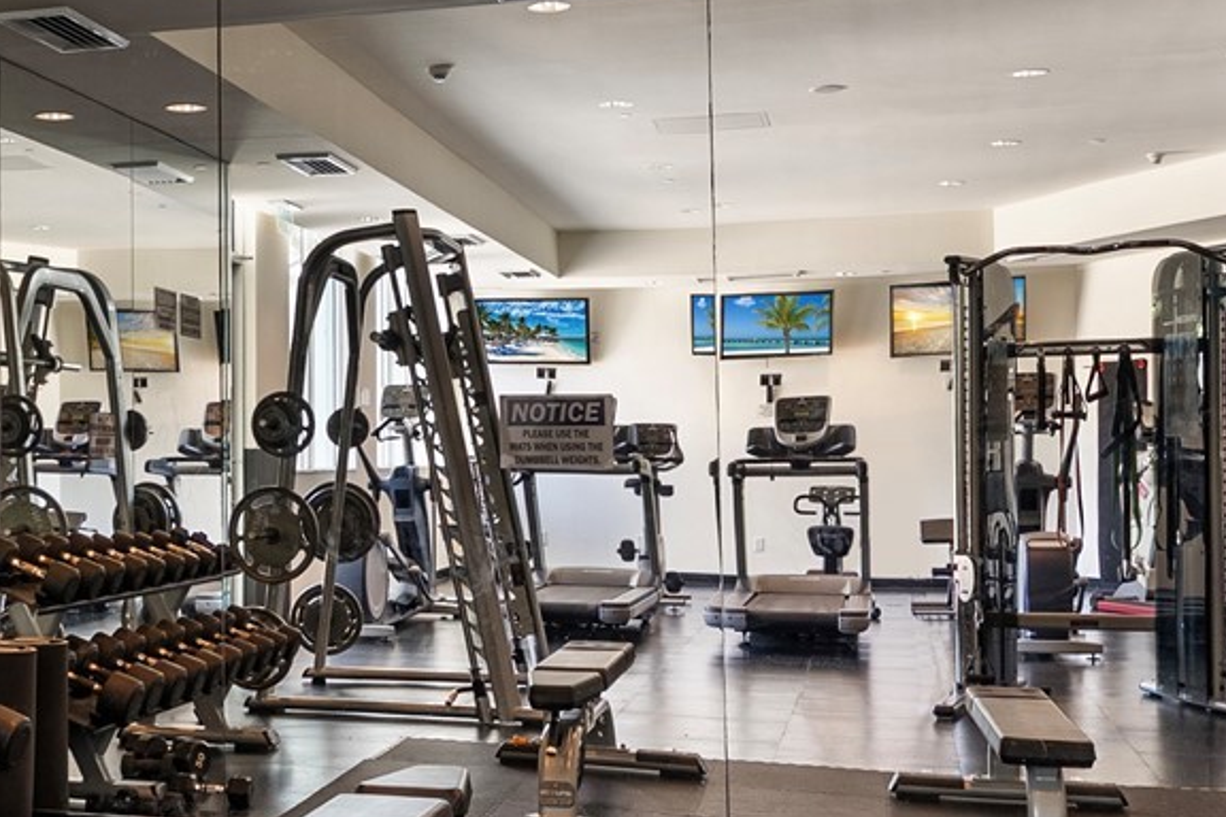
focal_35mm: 53
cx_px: 161
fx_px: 1805
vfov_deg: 25.4
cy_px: 530
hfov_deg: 35.6
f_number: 8
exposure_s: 1/8
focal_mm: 18
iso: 400
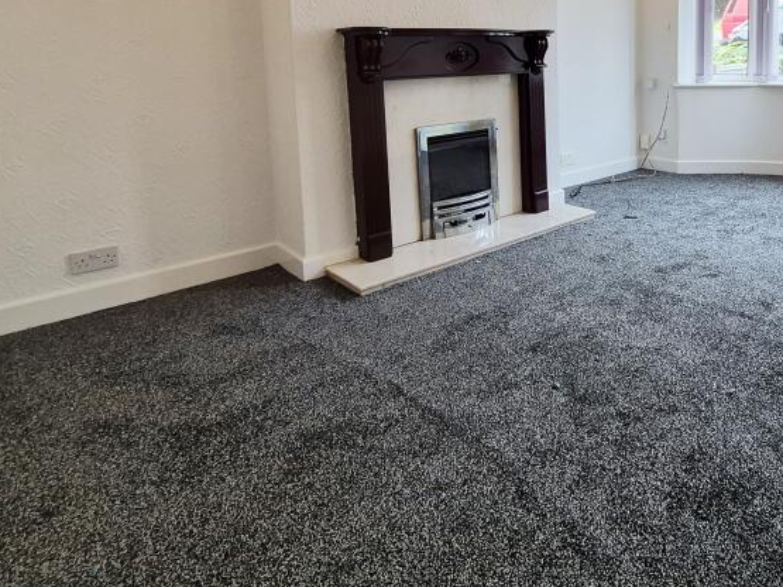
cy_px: 107
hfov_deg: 66.4
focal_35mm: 24
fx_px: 543
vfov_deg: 52.6
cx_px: 602
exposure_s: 1/100
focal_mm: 1.74
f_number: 2.2
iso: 80
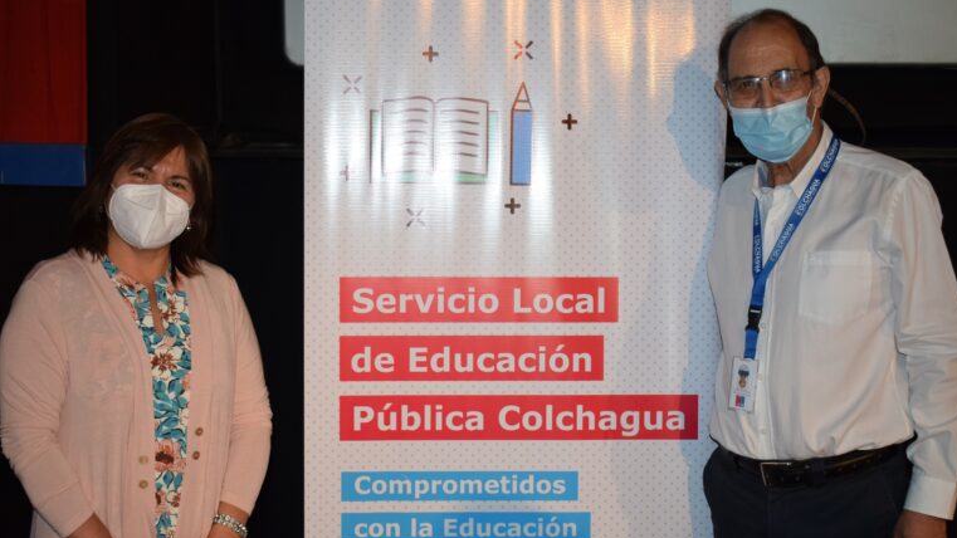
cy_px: 261
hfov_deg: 37.5
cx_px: 482
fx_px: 1409
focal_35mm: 56
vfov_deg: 21.6
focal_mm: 35
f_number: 4.5
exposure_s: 1/60
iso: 1100
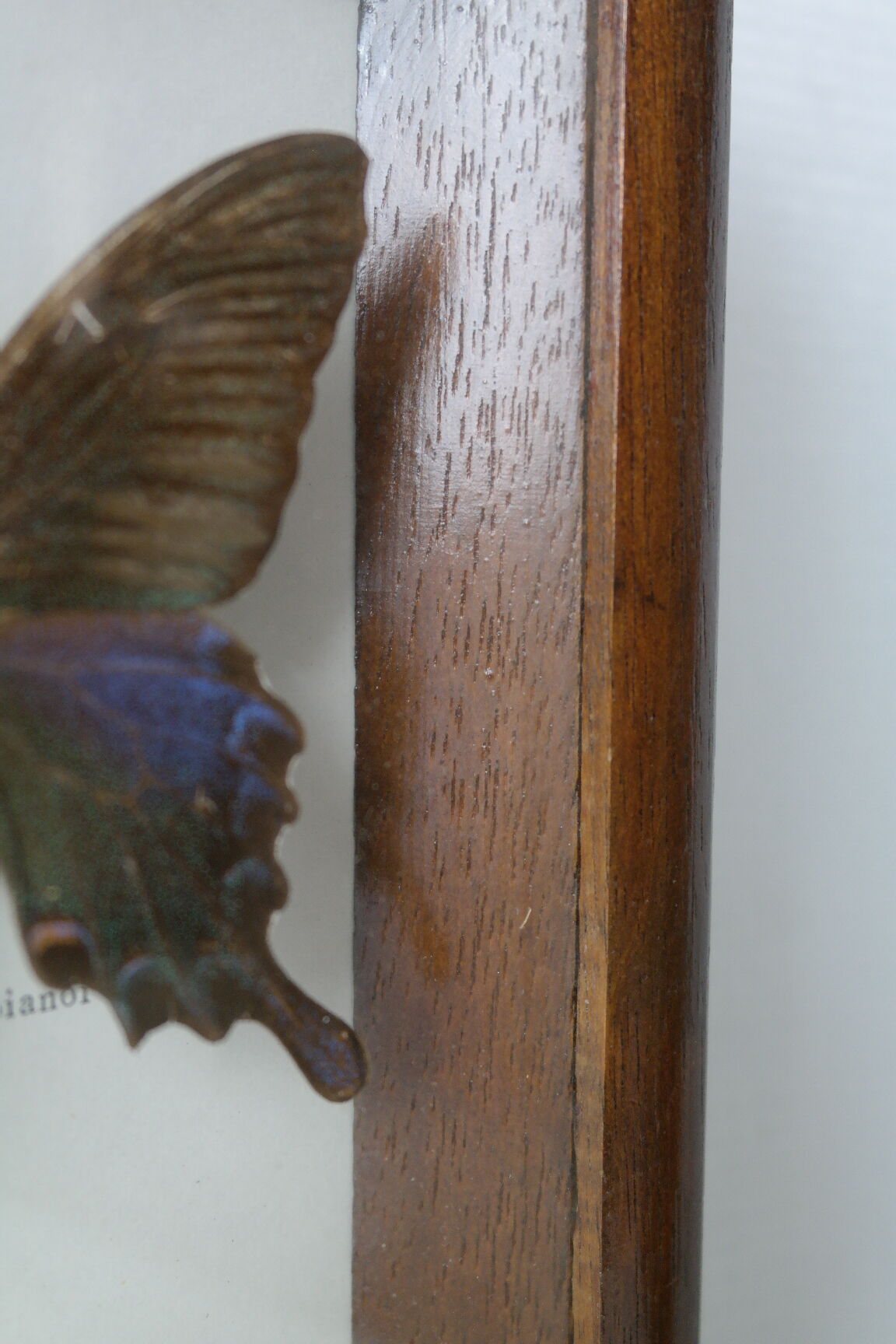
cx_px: 448
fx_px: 1979
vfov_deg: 37.5
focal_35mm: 53
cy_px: 672
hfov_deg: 25.5
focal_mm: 35
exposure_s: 1/60
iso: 800
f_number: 4.5
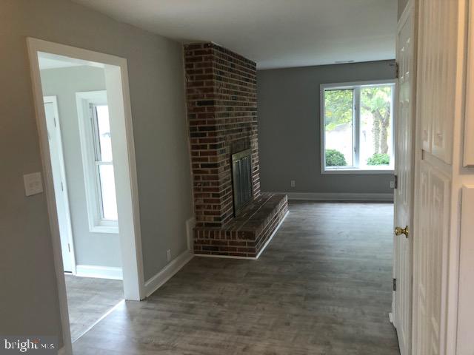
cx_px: 237
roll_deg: +2.4
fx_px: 383
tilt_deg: -7.2
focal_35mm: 28
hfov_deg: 63.4
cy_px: 178
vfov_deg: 49.7
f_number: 1.8
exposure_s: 1/20
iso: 40
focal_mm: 4
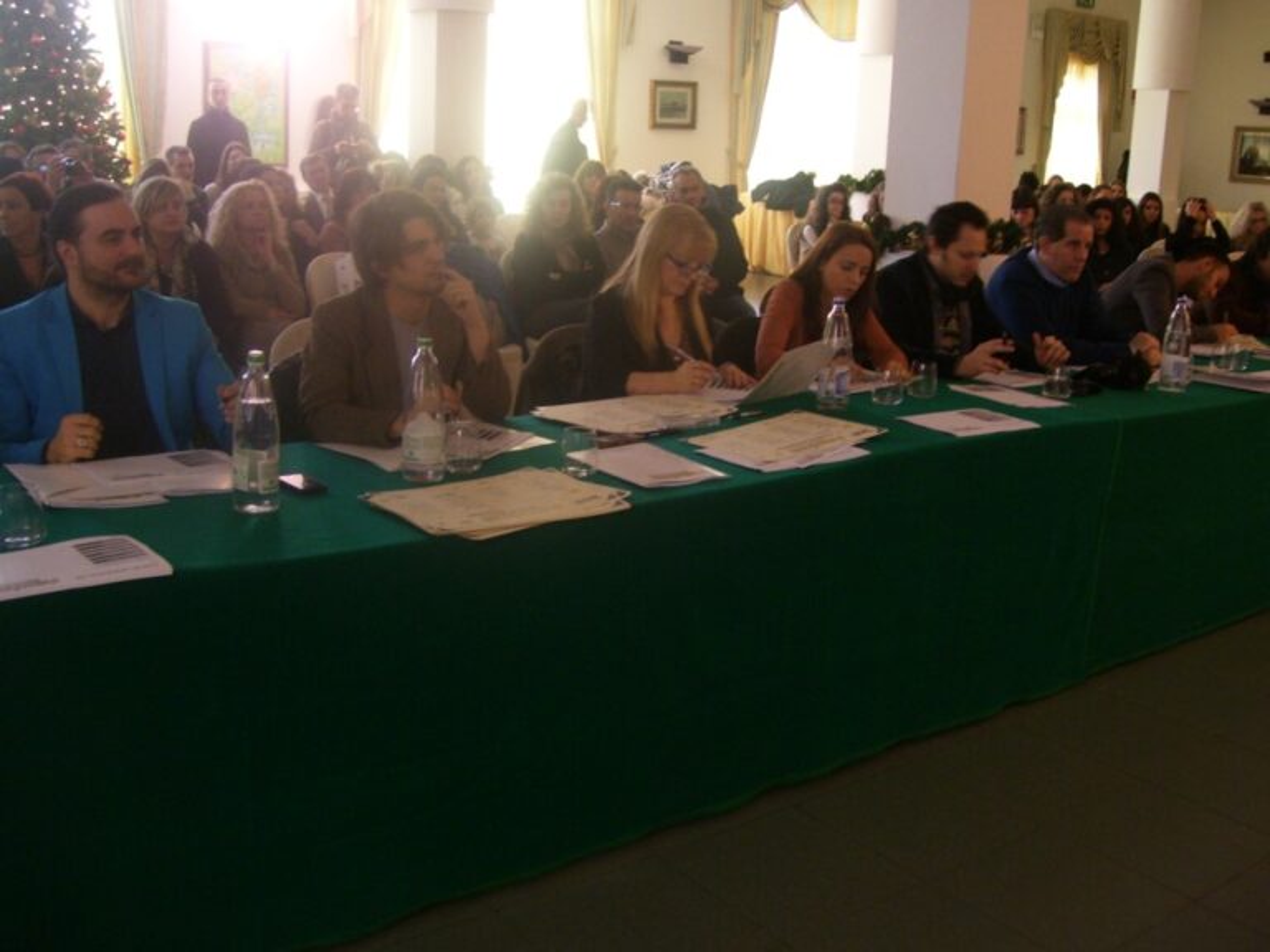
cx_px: 635
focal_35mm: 37
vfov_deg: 38.7
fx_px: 1357
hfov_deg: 50.1
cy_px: 476
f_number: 2.7
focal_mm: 6
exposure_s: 1/8
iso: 160
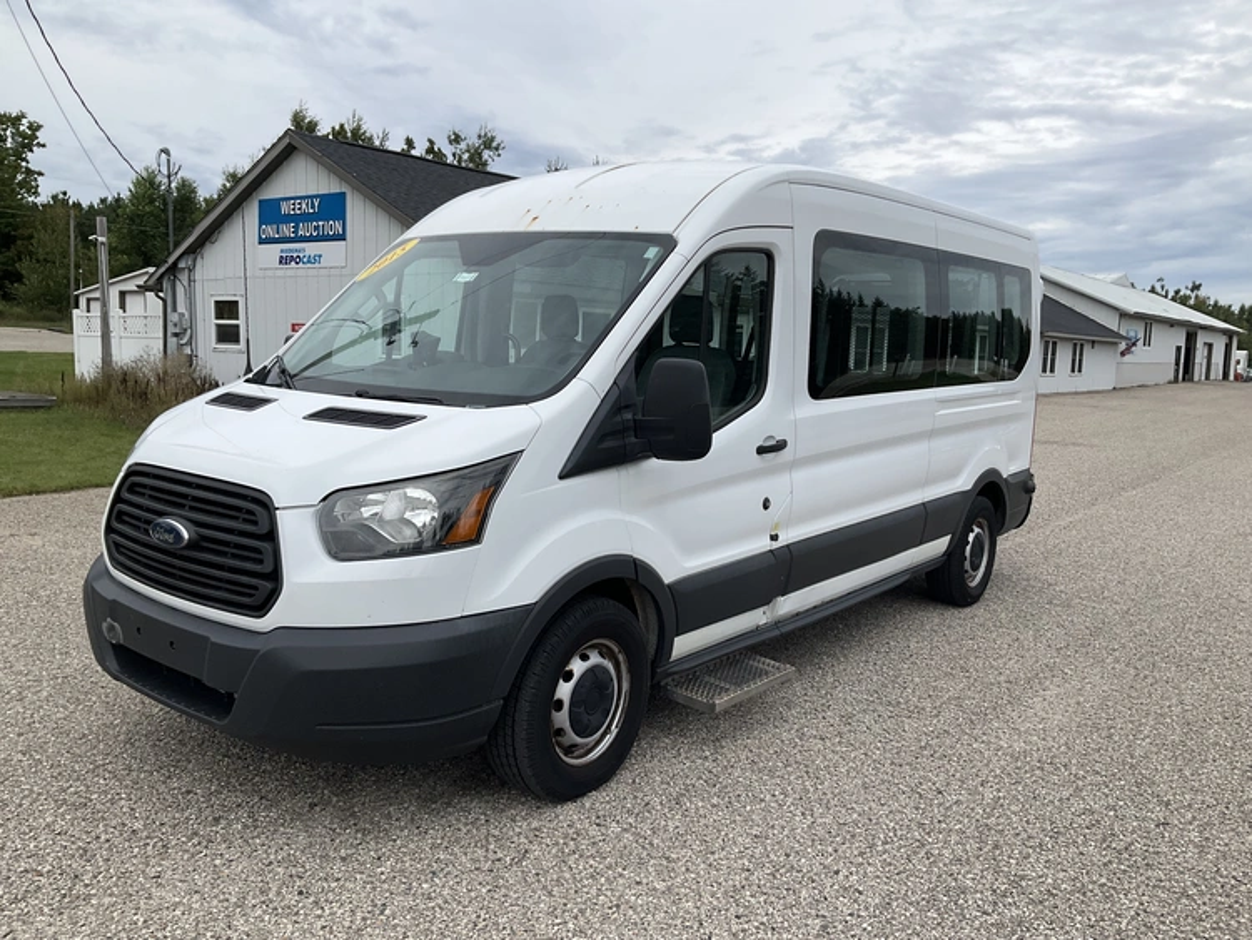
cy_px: 470
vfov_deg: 48.3
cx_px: 626
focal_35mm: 29
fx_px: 1049
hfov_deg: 61.6
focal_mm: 3
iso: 25
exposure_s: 1/2141
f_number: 1.8
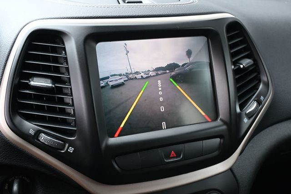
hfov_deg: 56.2
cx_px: 146
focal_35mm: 34
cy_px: 97
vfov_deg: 39.1
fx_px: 273
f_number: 4
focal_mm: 22.5
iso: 560
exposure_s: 1/125
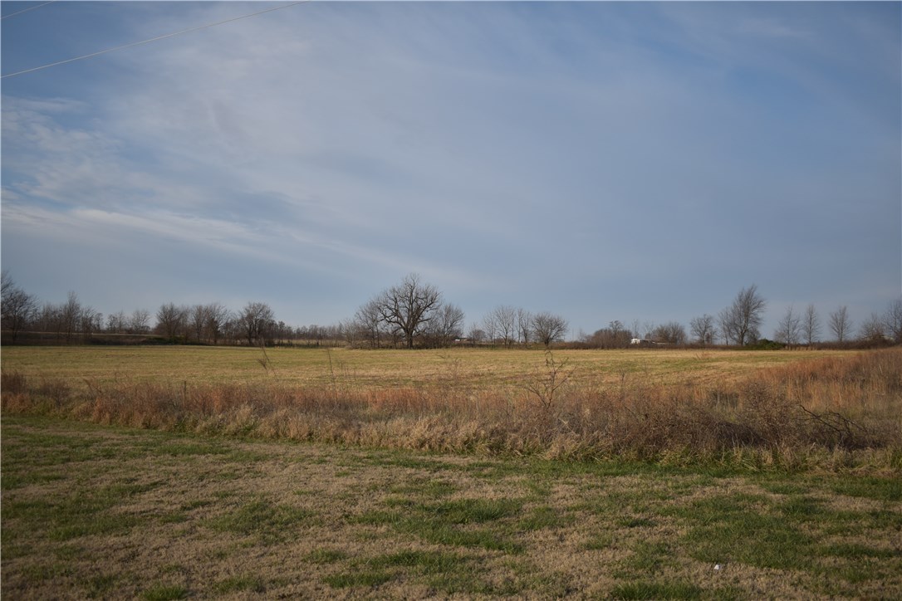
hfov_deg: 57.2
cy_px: 300
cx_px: 451
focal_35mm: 33
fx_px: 827
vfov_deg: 40.0
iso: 200
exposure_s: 1/2000
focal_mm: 22
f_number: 3.8
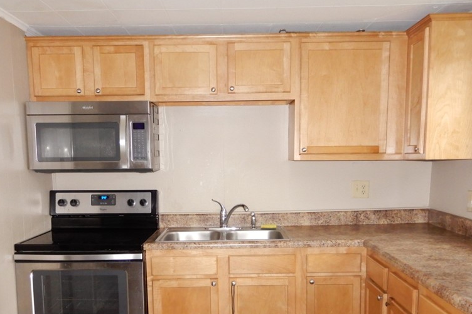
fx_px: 446
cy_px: 218
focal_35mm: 34
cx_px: 215
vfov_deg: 38.3
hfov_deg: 55.7
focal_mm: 4.3
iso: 400
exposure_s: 1/30
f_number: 3.4
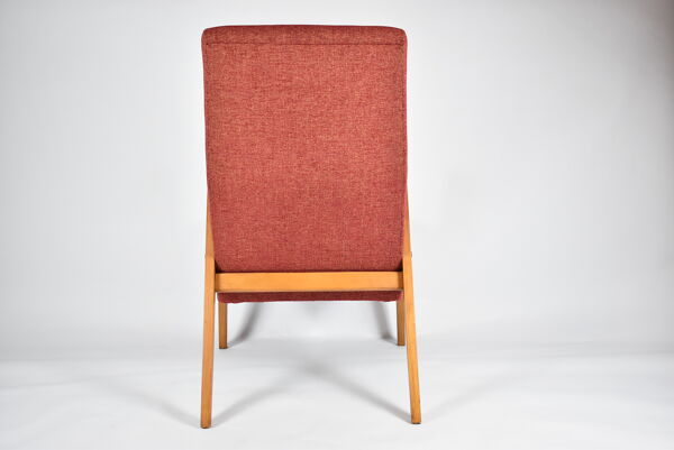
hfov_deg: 46.4
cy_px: 225
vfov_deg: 31.9
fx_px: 787
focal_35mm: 42
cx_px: 337
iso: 1100
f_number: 4.2
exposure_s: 1/125
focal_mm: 28
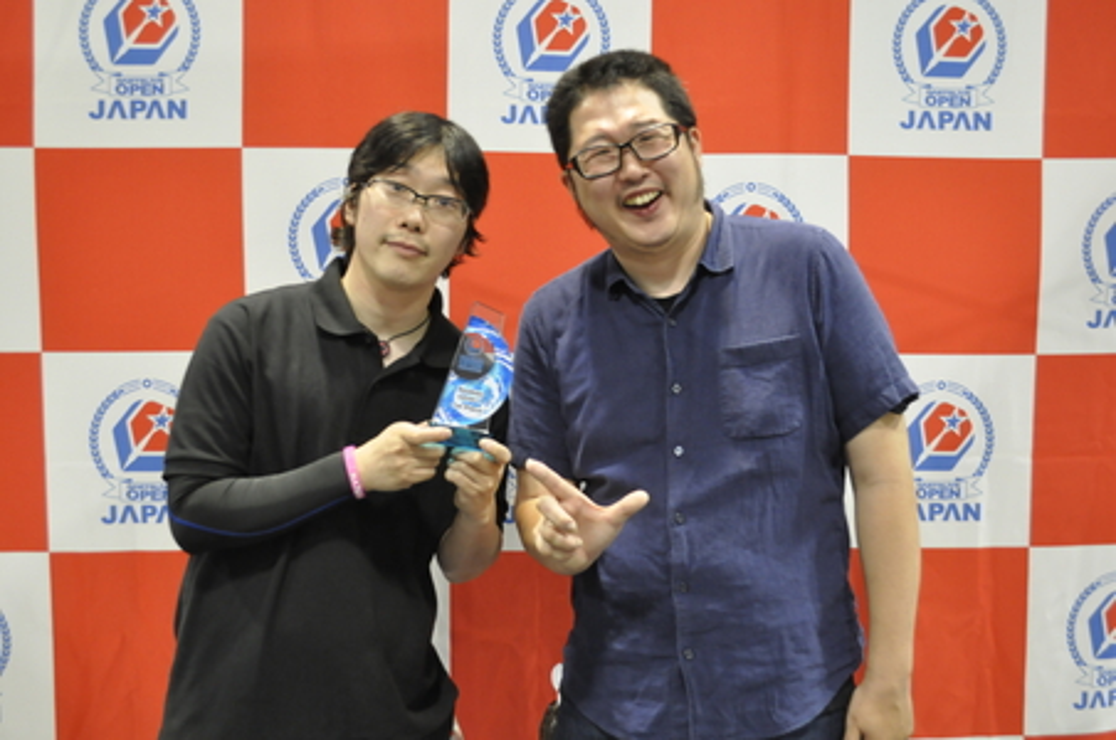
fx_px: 1347
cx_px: 558
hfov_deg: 45.0
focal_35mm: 44
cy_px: 370
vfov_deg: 30.8
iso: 1600
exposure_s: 1/13
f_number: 4.5
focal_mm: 29
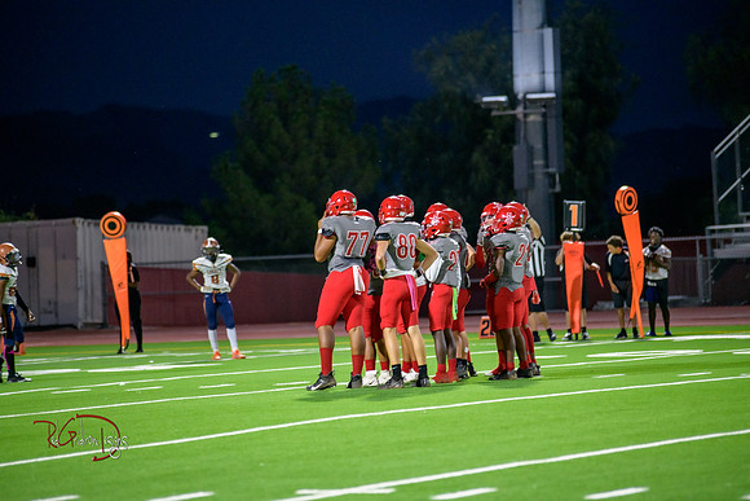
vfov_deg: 6.9
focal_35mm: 200
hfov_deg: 10.3
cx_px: 375
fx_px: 4167
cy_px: 250
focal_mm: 200
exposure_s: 1/250
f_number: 2.8
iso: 1600
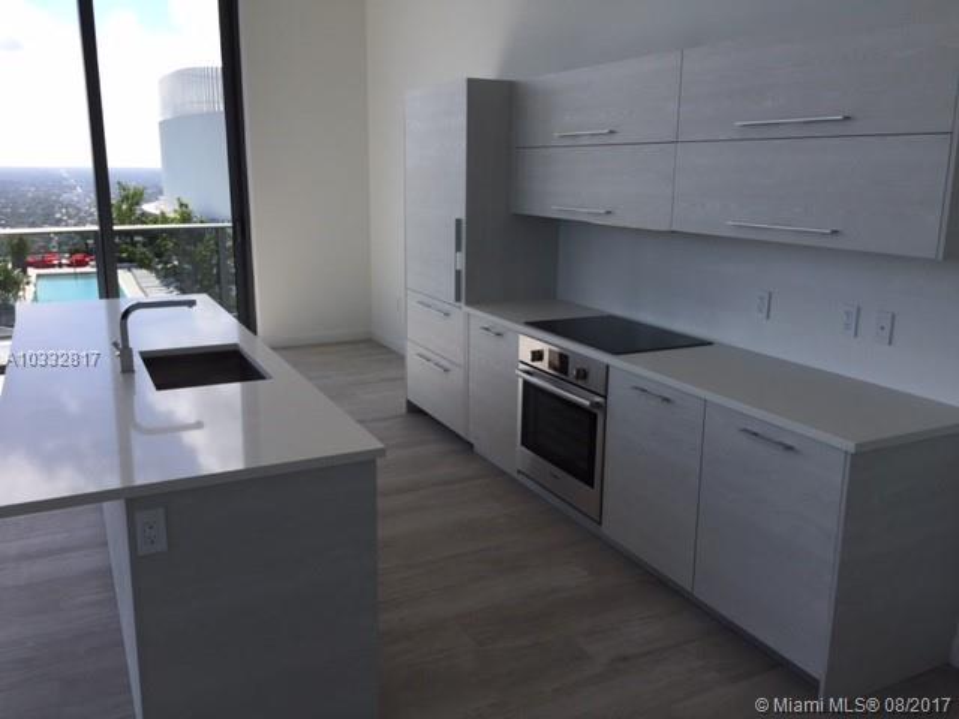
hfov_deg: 61.7
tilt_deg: -13.5
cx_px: 480
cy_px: 360
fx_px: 803
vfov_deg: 48.2
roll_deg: -1.0
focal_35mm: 29
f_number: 2.2
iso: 32
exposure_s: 1/476
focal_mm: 4.15
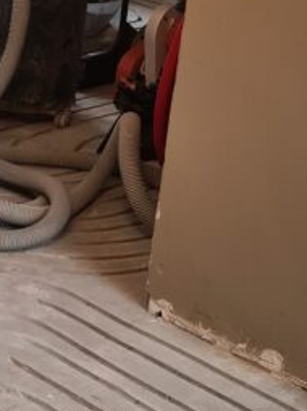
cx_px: -199
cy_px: 236
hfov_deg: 13.0
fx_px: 1244
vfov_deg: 18.7
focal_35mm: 105
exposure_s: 1/50
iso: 250
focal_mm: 5.4
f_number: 1.8
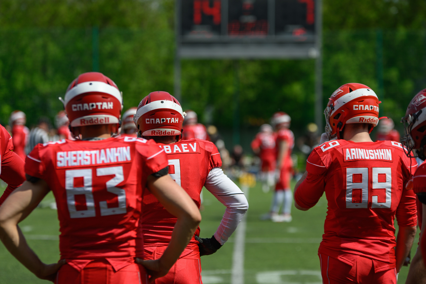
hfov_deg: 11.8
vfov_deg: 7.9
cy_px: 138
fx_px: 2053
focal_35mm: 173
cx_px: 195
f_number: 3.5
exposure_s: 1/4000
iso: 160
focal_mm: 160
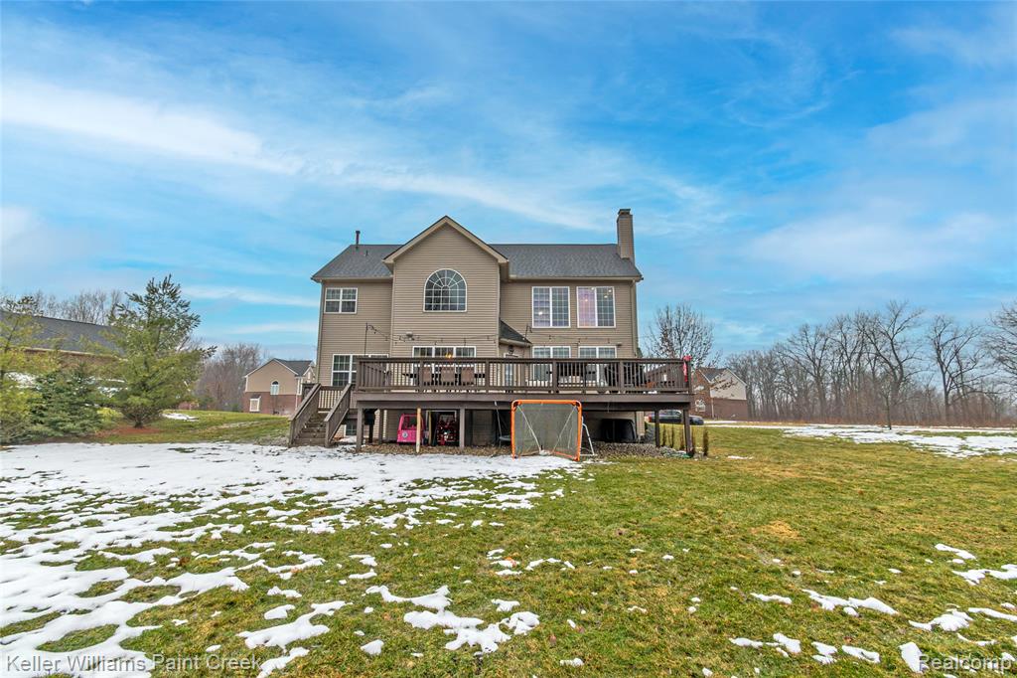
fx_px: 424
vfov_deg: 77.3
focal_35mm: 15
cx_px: 508
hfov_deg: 100.4
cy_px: 339
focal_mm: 10
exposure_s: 1/80
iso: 400
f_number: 13
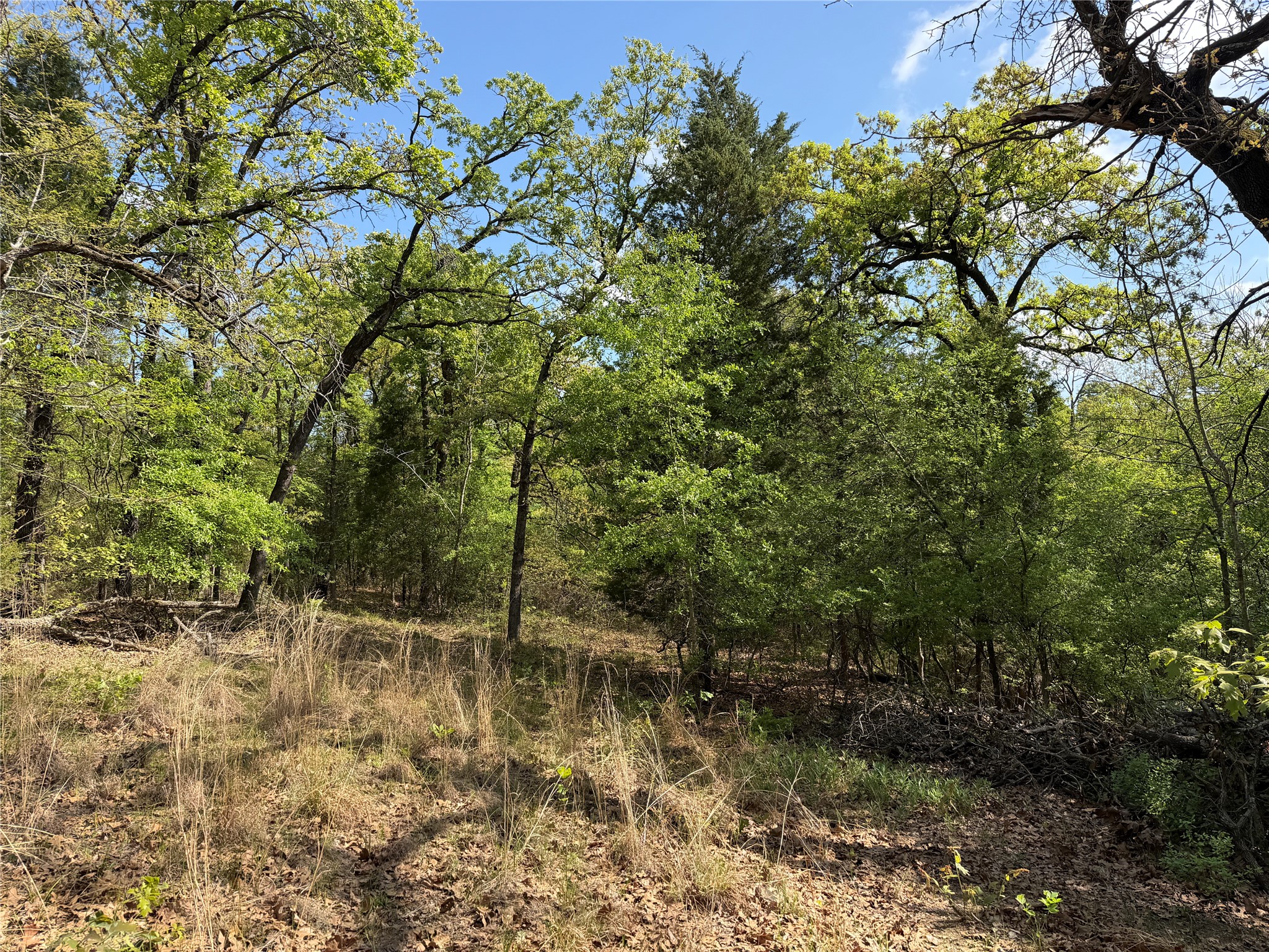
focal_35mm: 24
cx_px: 634
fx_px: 880
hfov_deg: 71.6
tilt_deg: +2.7
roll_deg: +0.6
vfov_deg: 56.8
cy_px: 476
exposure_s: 1/2110
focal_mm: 6.76
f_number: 1.78
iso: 80
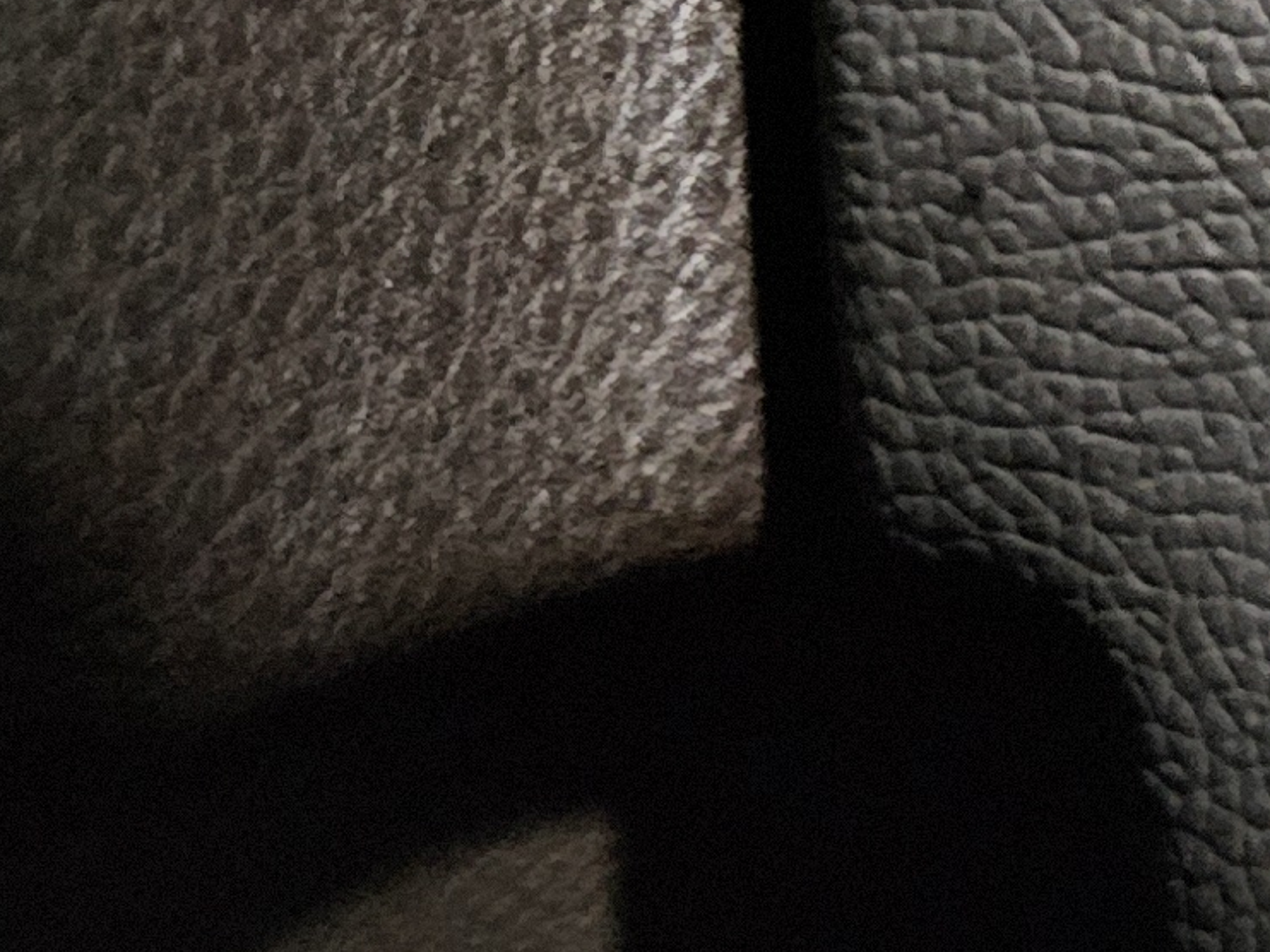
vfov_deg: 11.9
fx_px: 4548
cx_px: 3158
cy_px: 678
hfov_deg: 12.2
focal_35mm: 124
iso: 2500
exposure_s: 1/15
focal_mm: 5.4
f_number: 1.8
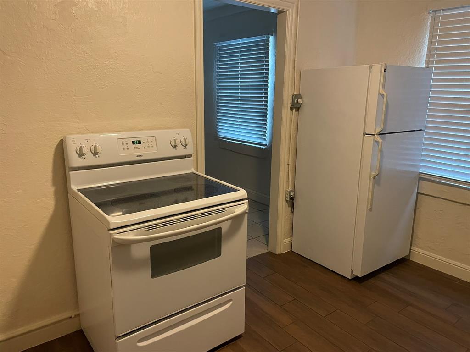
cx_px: 235
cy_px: 176
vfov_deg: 53.1
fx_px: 353
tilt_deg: -14.0
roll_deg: +0.0
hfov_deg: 67.3
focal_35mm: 26
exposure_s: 1/60
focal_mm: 4.2
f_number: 1.6
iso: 400
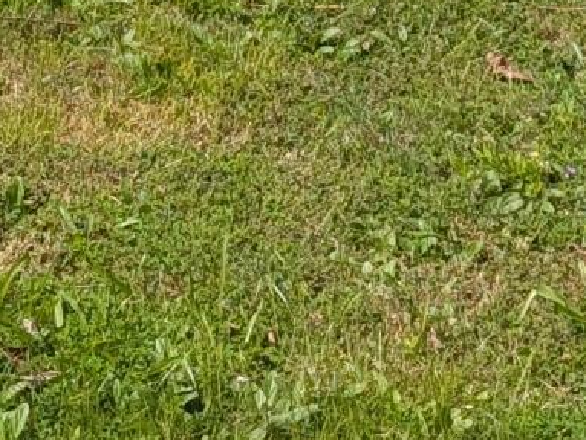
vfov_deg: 6.7
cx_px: -133
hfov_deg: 10.3
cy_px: -1131
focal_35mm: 188
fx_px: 3186
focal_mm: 6.9
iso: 19
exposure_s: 1/1346
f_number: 1.68
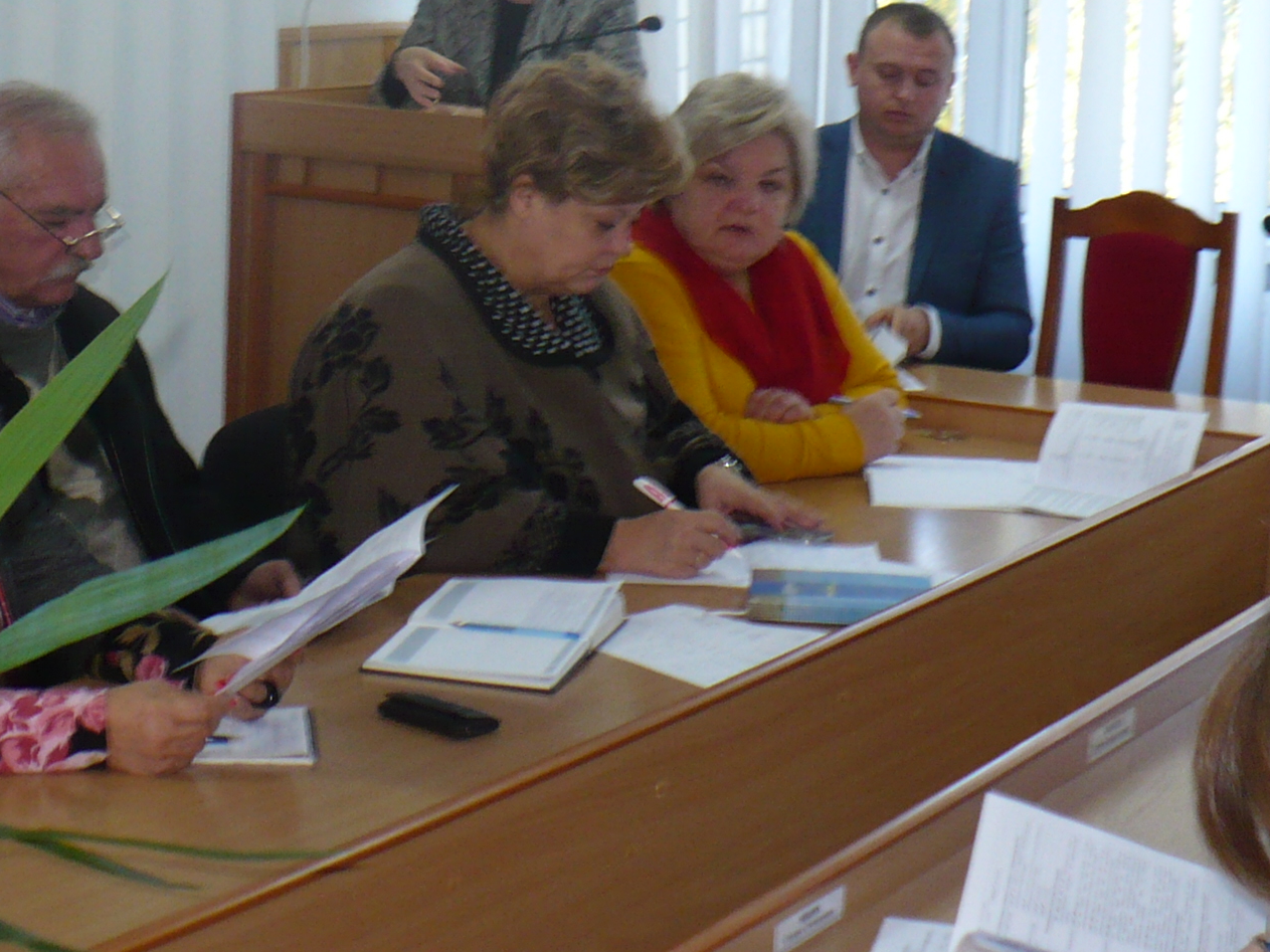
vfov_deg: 19.2
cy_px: 73
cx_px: 221
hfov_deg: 25.5
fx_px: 2751
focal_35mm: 75
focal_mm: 6.1
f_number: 2.8
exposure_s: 1/30
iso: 160
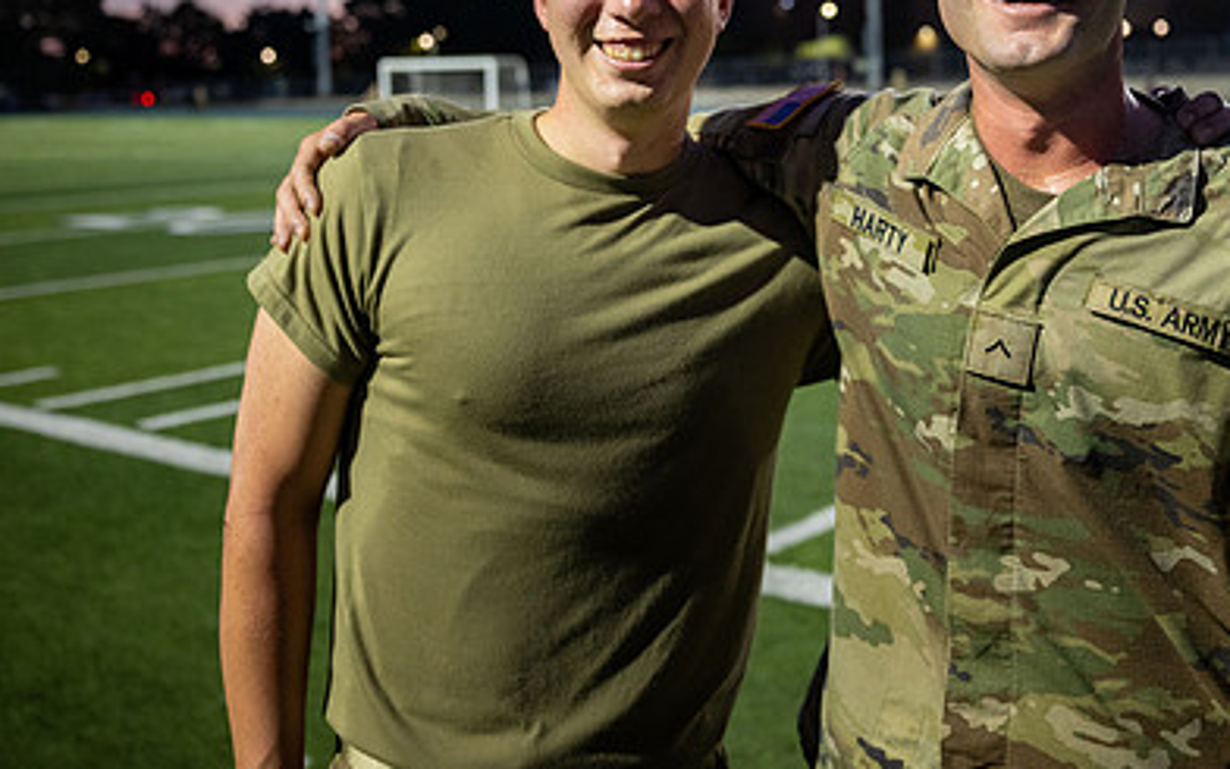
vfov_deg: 27.6
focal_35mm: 46
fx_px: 1542
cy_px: 193
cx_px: 775
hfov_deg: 43.1
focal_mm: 29
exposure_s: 1/200
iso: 1600
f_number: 2.8
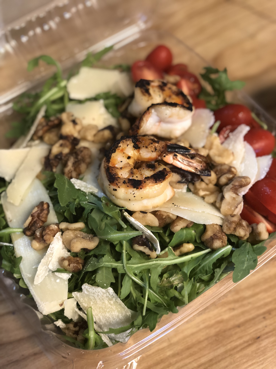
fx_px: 553
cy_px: 184
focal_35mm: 52
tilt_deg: -57.0
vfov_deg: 36.8
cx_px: 138
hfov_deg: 28.0
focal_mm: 6
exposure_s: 1/24
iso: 125
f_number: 2.4
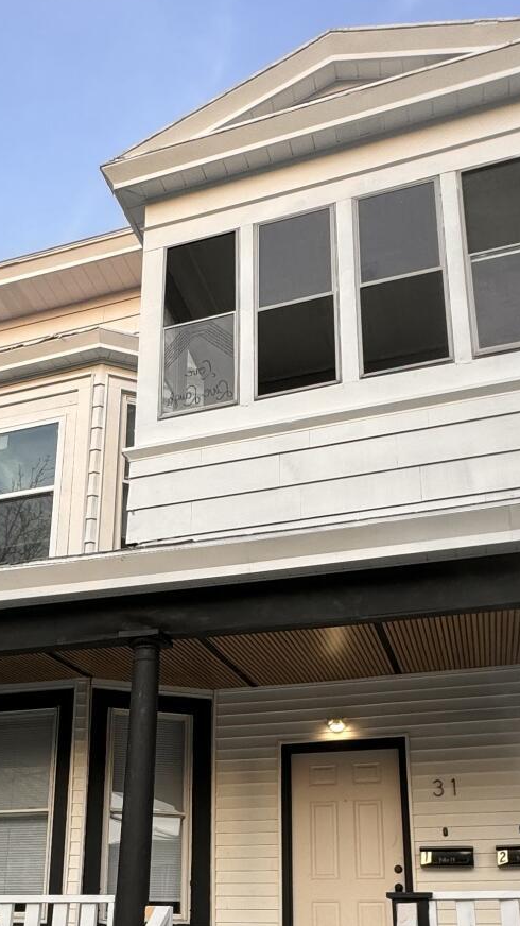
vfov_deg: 53.7
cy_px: 707
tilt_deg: +15.0
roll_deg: +0.0
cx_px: 188
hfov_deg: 33.5
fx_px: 859
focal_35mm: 35
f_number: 2.2
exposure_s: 1/129
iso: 40
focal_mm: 2.22
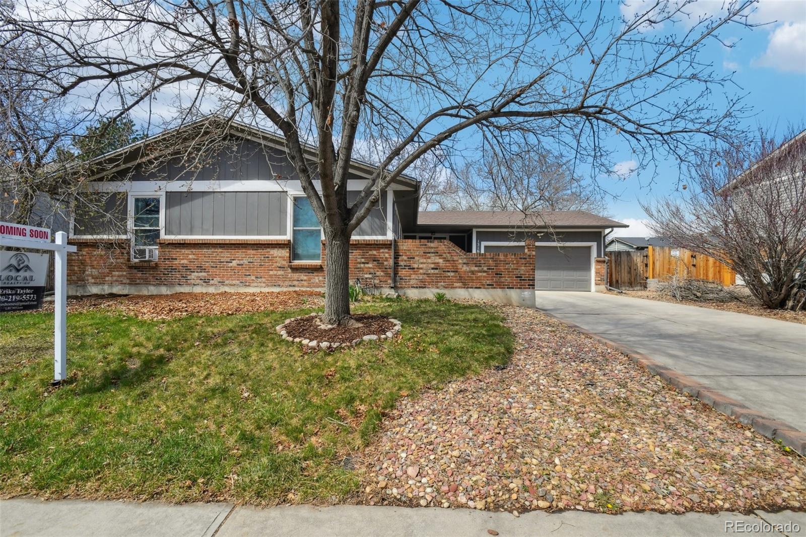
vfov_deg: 77.3
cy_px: 268
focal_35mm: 15
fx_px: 336
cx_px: 403
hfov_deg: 100.4
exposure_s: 1/400
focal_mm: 10
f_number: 11
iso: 400
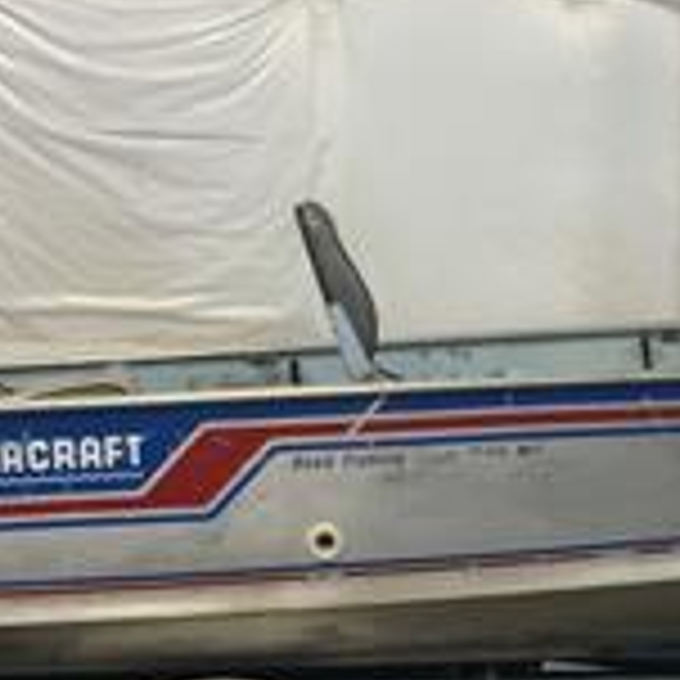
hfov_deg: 15.9
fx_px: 2422
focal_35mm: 109
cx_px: 554
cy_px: 374
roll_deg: -1.5
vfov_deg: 16.0
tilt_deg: -4.7
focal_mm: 4.15
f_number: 2.2
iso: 40
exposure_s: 1/30
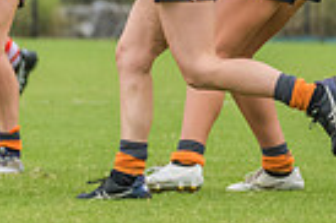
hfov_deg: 1.5
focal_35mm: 1400
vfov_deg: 1.0
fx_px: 13051
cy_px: 12
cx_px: -401
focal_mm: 260
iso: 1000
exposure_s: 1/1600
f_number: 6.3
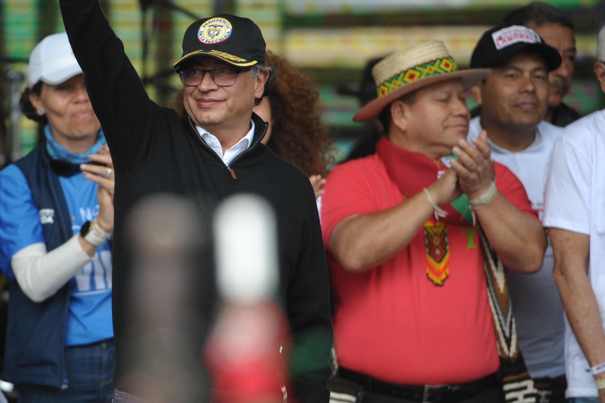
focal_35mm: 583
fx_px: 9791
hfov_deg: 3.5
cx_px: 194
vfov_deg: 2.4
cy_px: 180
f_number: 4
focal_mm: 400
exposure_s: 1/1600
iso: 2500
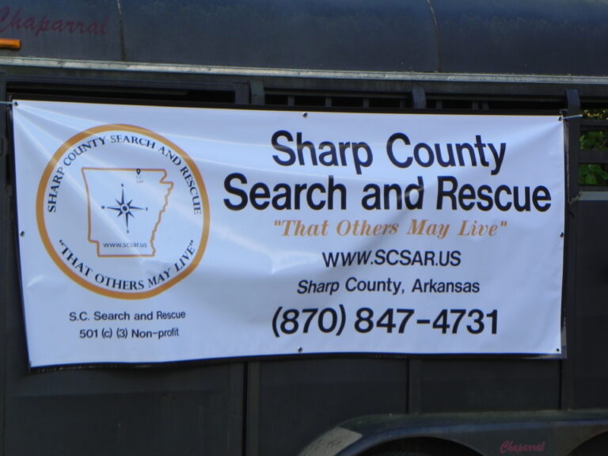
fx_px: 2055
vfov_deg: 12.7
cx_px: 304
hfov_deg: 16.8
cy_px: 228
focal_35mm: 117
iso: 160
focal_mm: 20.8
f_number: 4.5
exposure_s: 1/266
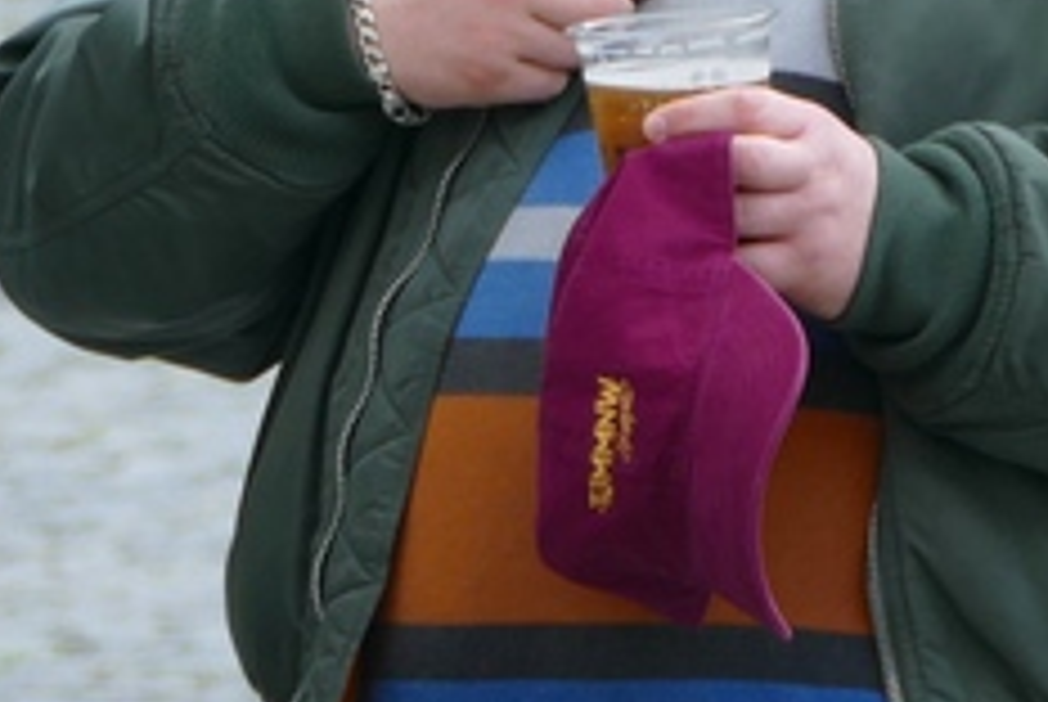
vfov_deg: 1.5
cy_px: 290
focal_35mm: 942
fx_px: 27457
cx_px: 45
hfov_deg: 2.2
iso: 125
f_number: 4
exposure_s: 1/320
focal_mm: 69.6
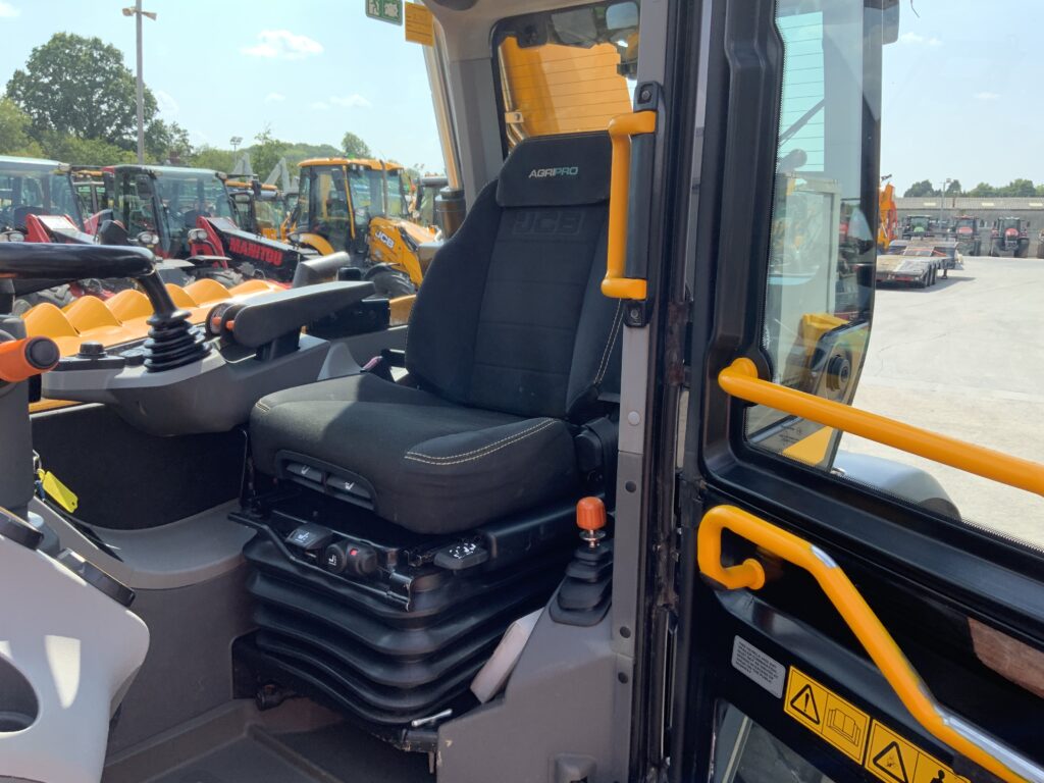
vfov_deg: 48.2
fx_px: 875
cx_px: 522
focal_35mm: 29
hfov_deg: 61.7
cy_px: 392
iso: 16
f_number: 1.8
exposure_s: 1/419
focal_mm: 3
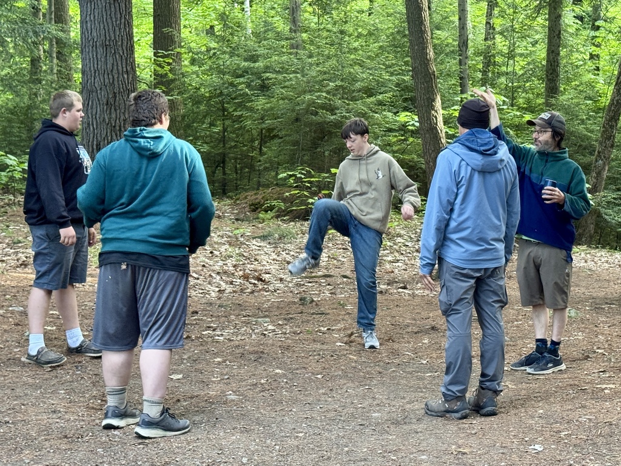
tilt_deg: -1.1
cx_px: 310
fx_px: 861
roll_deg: -1.3
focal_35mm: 48
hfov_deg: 39.7
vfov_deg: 30.3
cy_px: 233
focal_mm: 6.76
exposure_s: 1/60
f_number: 1.78
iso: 160
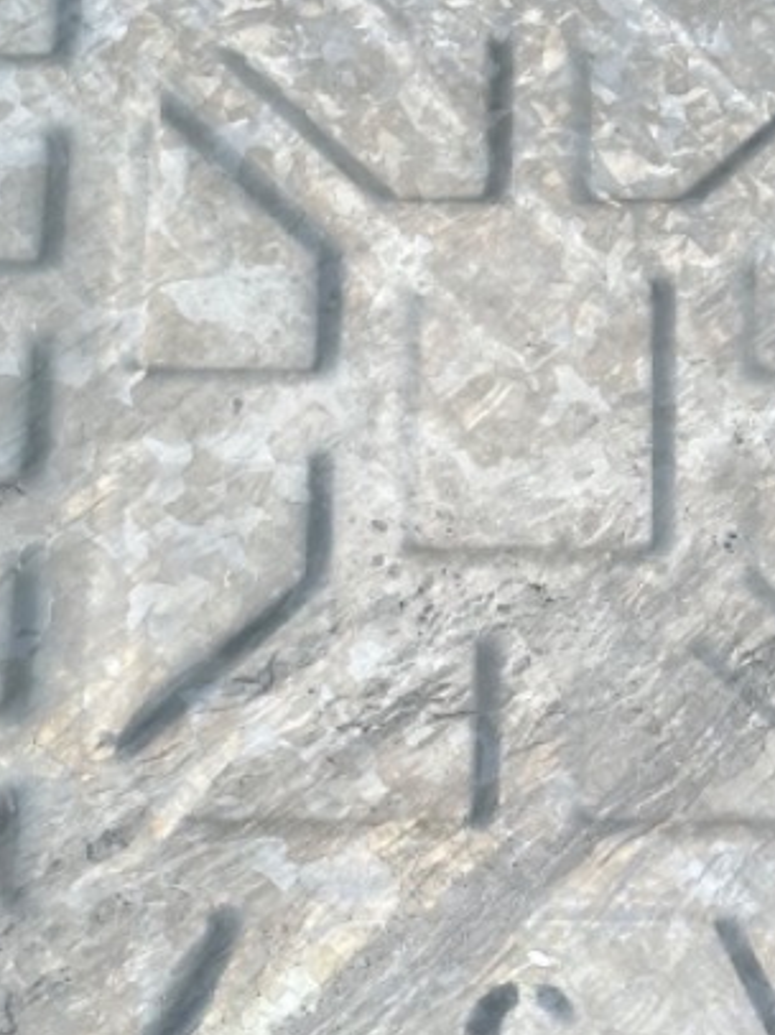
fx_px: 4243
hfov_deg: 10.4
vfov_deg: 13.9
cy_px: 377
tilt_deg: -63.0
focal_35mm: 142
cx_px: 576
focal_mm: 6.86
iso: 64
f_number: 1.78
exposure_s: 1/685
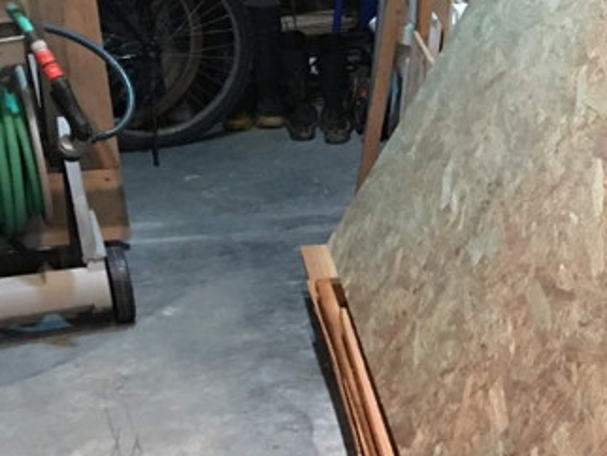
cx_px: 740
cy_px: 364
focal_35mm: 96
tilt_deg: -22.1
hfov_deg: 19.2
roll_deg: +0.3
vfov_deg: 15.3
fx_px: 1685
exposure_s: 1/4
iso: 64
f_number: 2.2
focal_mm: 4.15
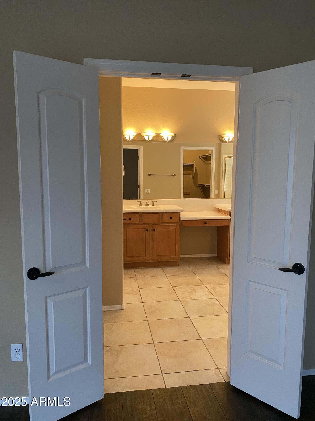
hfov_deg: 53.1
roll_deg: -0.3
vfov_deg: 67.3
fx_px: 315
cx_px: 158
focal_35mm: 26
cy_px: 210
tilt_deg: -5.8
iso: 320
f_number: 1.8
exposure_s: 1/60
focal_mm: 4.25
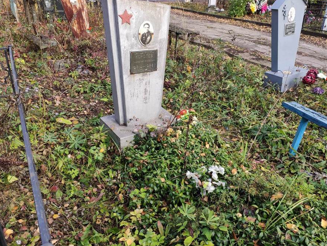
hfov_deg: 59.7
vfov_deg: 46.8
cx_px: 184
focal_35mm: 30
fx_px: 284
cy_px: 123
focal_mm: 4.77
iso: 112
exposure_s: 1/198
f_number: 1.75
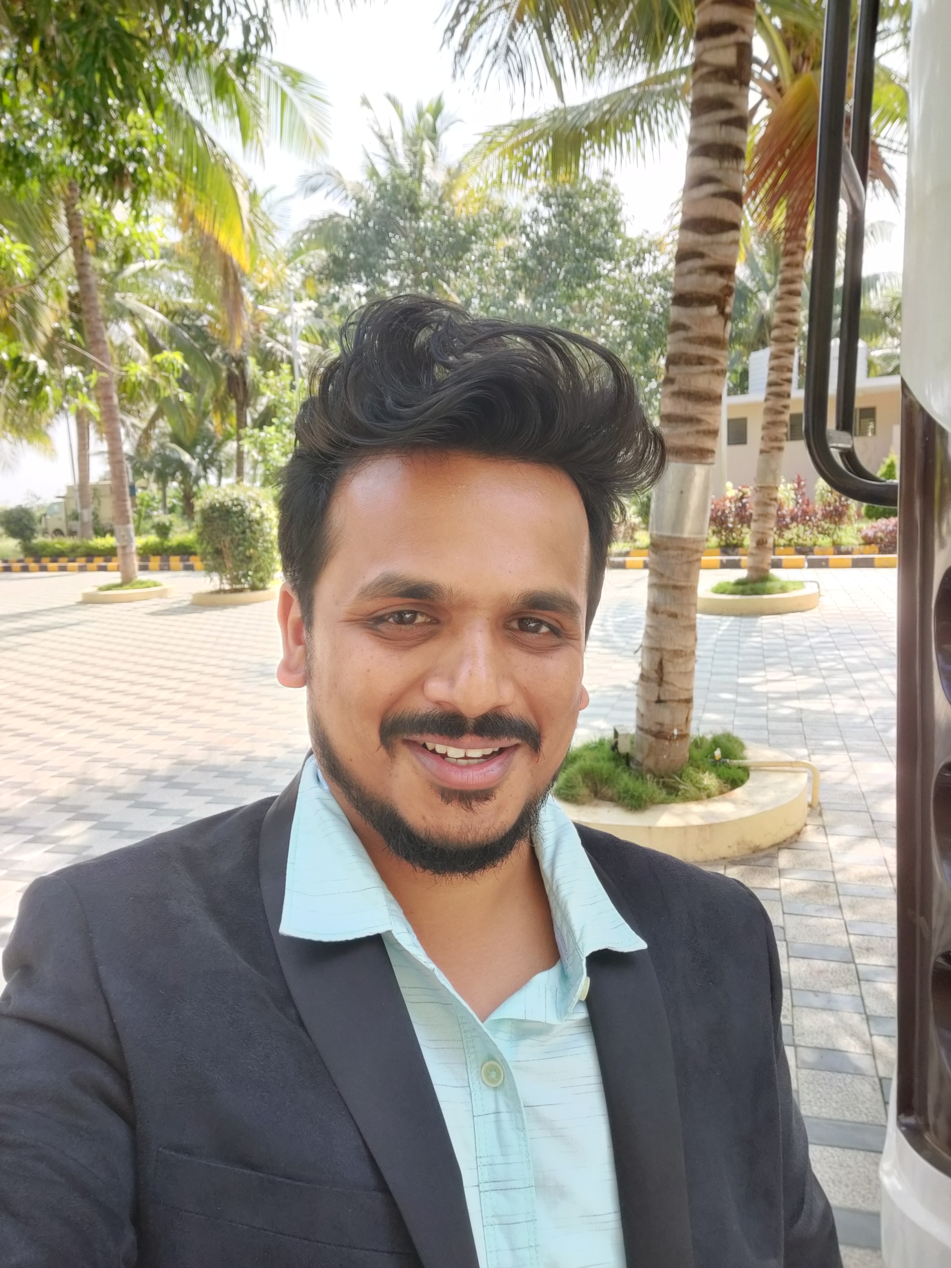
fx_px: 733
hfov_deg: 66.0
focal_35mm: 20
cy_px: 634
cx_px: 476
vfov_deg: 81.7
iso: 100
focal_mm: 3.45
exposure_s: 1/133
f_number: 2
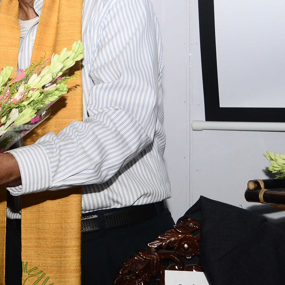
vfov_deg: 15.2
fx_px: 1062
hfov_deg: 14.8
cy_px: 58
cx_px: -48
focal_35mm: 114
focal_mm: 32
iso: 800
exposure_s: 1/125
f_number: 5.6
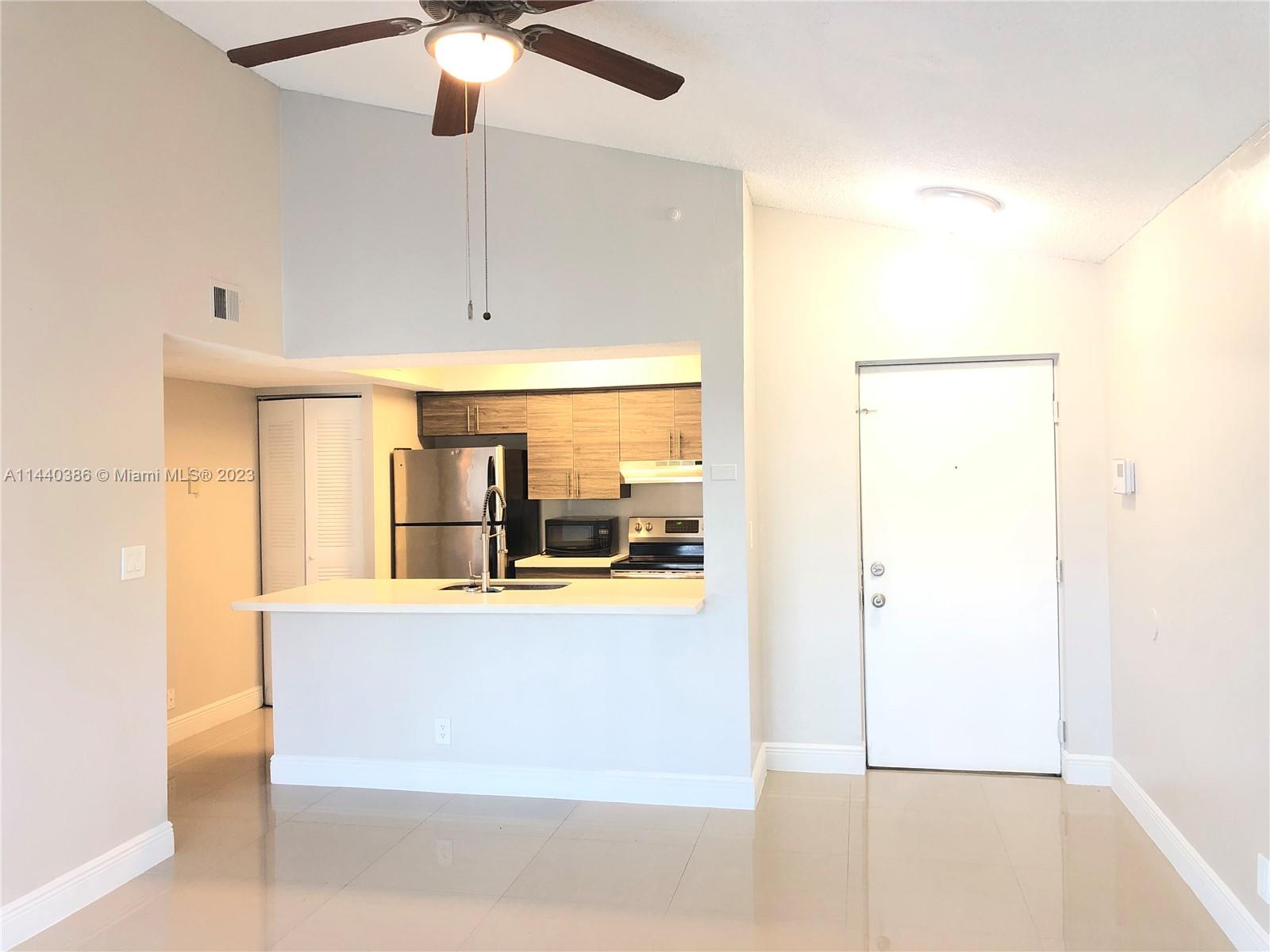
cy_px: 476
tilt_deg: -2.2
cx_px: 635
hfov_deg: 63.4
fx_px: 1027
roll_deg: +1.6
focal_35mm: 28
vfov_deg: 49.7
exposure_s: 1/15
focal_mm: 3.99
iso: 50
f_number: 1.8
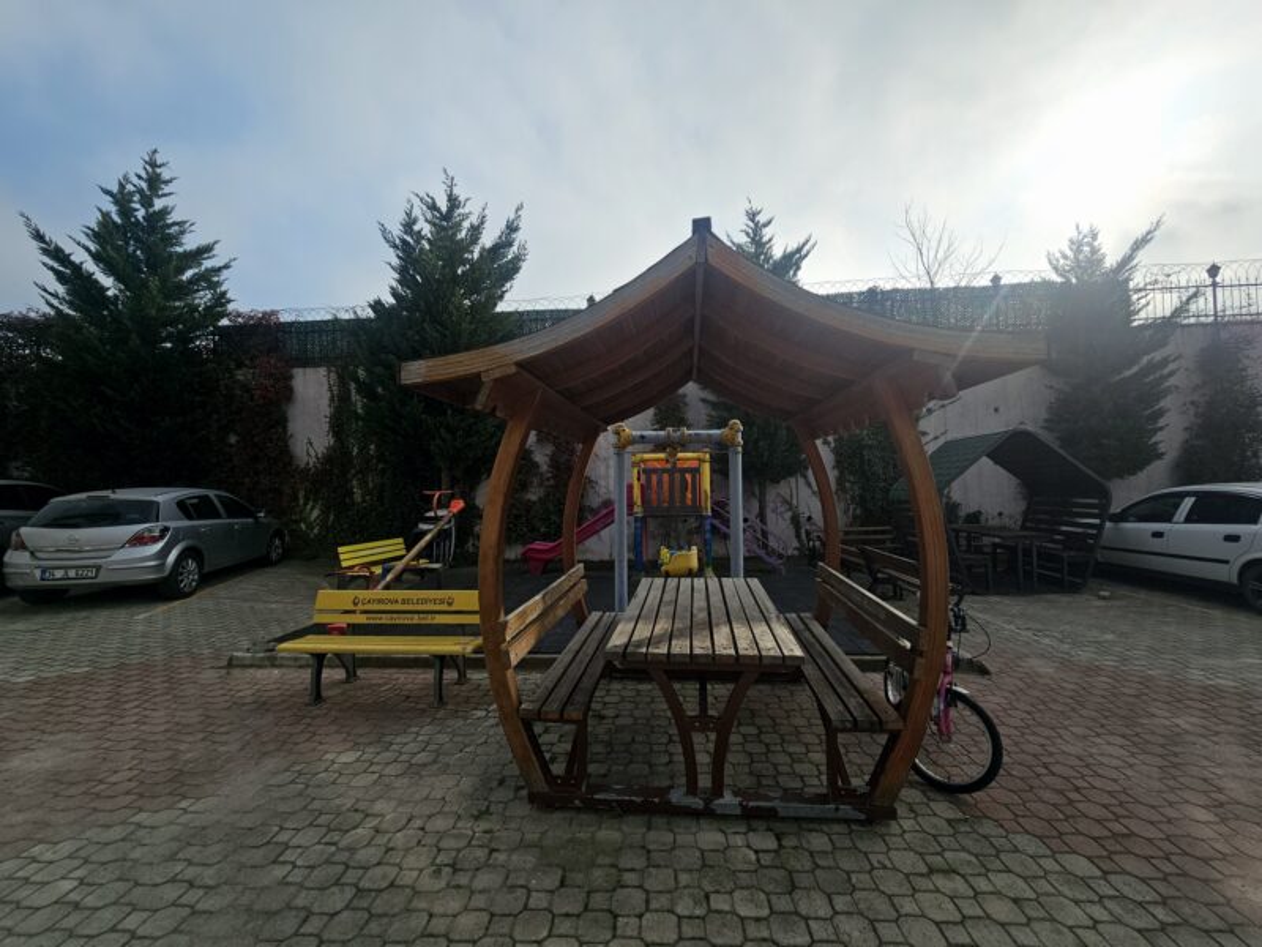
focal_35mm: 13
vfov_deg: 89.9
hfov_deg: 106.2
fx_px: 474
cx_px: 631
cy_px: 474
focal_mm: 2.2
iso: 50
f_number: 2.2
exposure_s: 1/4054
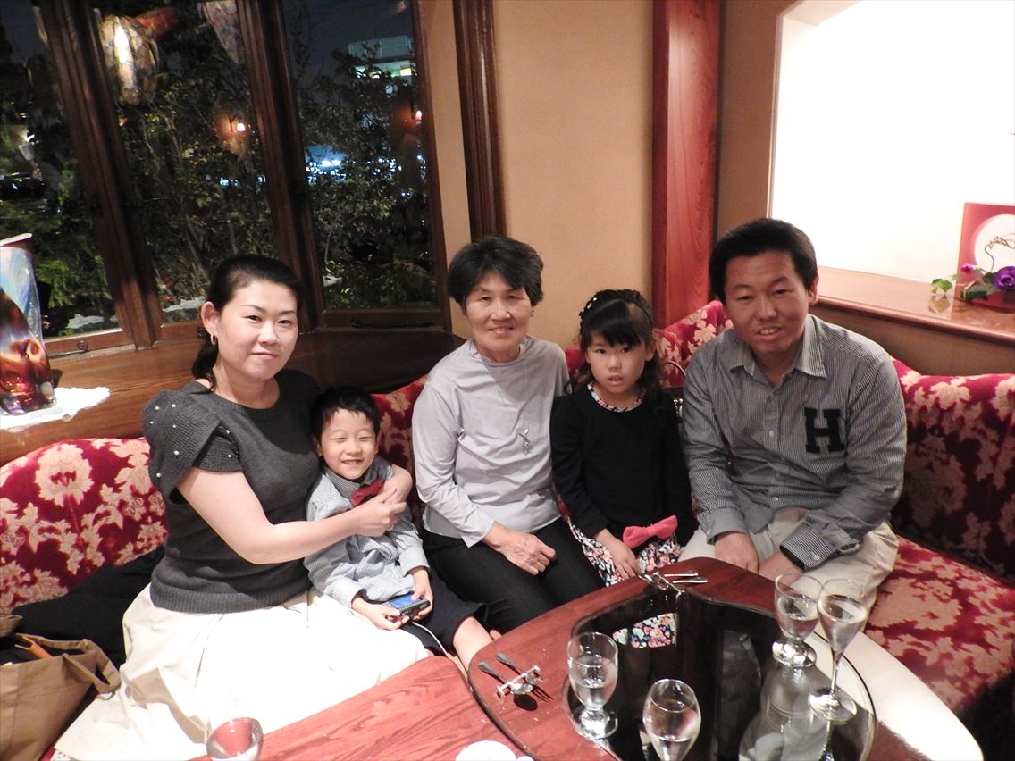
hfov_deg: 71.6
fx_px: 704
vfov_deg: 56.8
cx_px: 508
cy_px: 380
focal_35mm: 24
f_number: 3.3
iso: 800
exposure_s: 1/4
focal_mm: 4.3
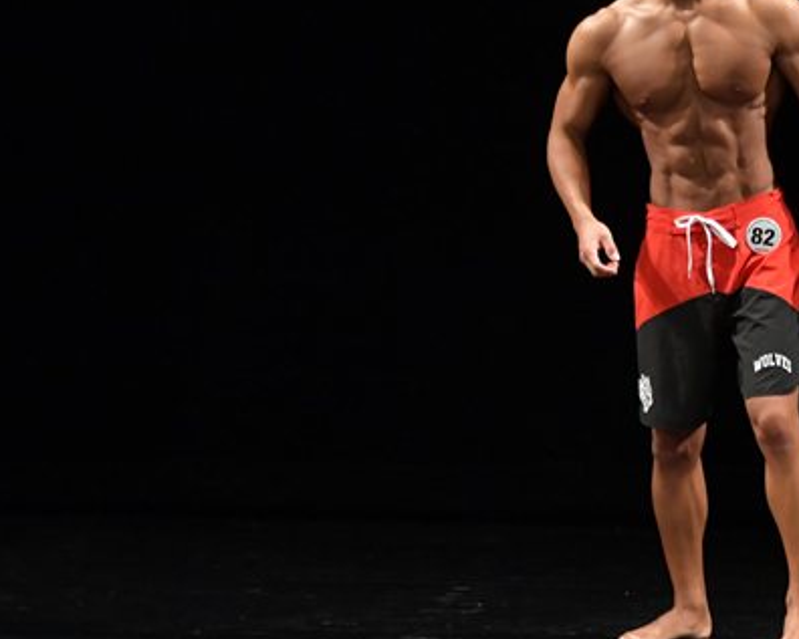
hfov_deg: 3.7
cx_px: 760
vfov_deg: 3.0
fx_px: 12371
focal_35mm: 523
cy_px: 240
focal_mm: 190
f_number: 5.6
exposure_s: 1/400
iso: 3200
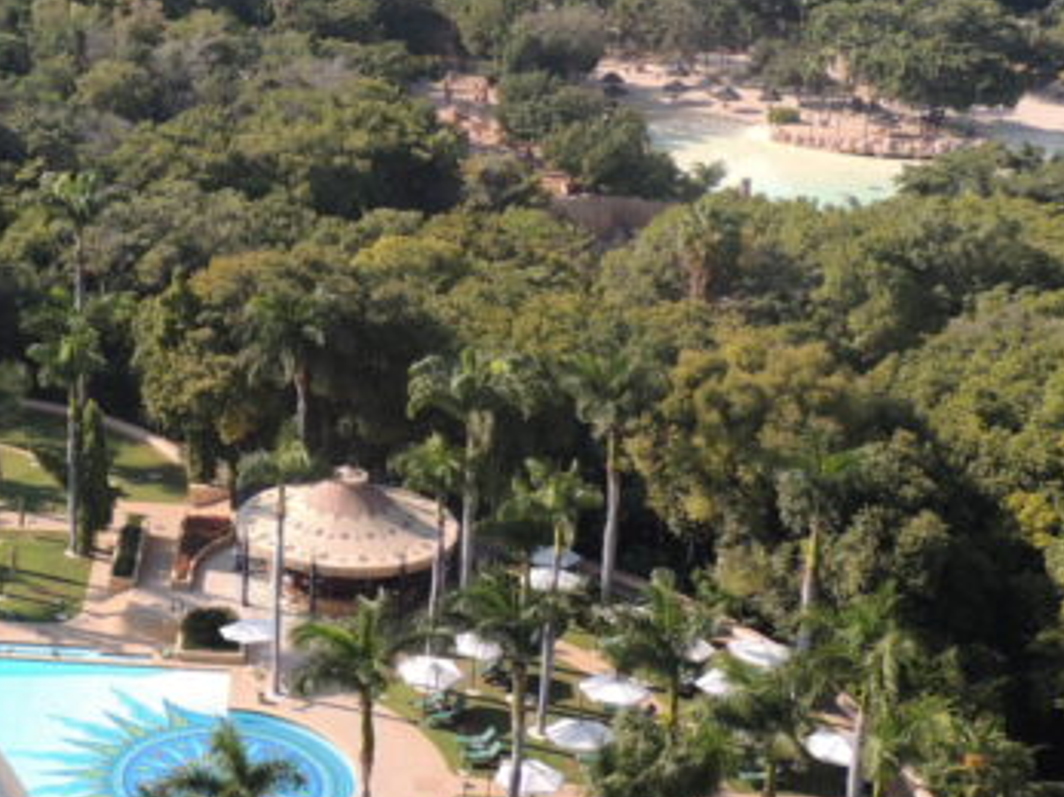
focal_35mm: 73
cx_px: -83
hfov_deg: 25.0
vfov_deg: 20.1
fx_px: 2243
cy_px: 325
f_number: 3.2
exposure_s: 1/640
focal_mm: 5.8
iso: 100
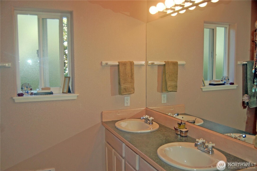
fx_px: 235
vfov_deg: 39.9
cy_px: 86
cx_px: 128
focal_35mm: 33
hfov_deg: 57.3
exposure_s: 1/60
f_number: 3.8
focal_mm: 22
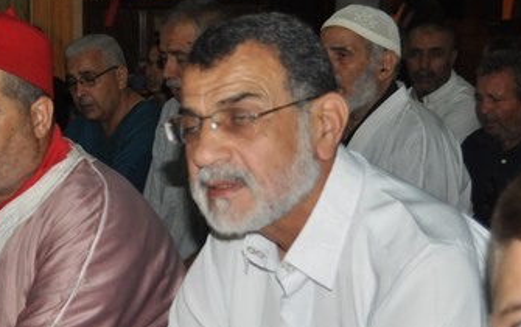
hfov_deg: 19.9
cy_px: 245
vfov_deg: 12.8
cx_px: 31
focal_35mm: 102
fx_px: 1449
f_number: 4.5
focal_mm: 35
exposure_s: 1/60
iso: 800
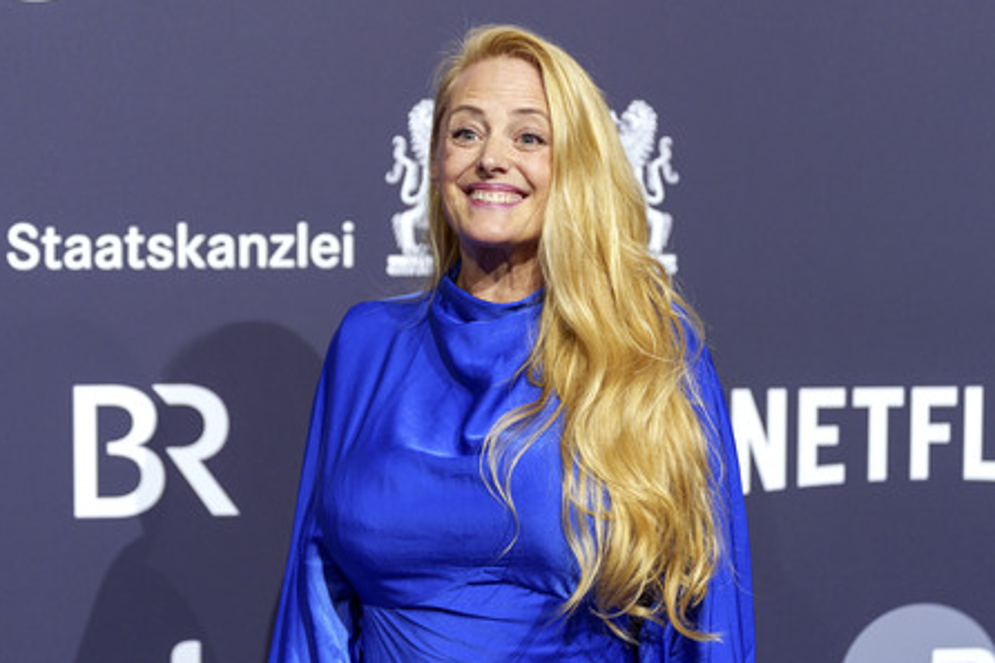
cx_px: 494
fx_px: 2735
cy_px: 333
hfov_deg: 20.6
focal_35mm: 99
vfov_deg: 13.8
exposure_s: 1/400
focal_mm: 98
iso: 800
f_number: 2.8
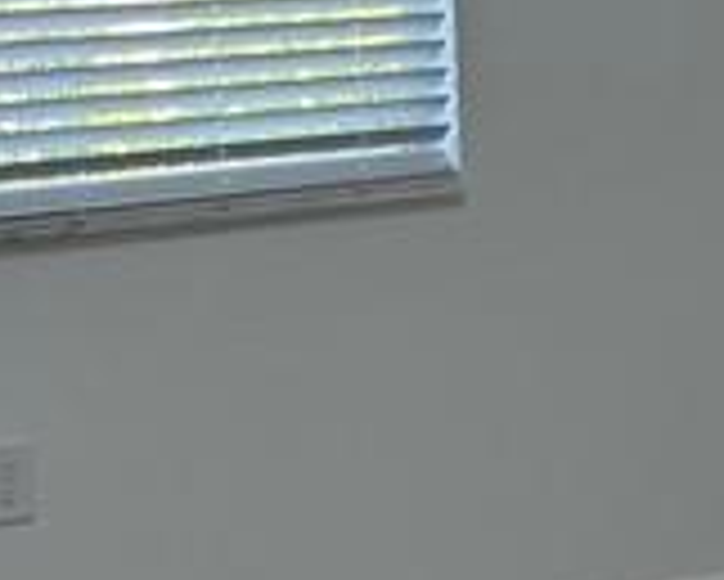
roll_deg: +1.8
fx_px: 3195
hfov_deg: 12.7
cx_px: 769
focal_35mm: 149
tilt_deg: -4.9
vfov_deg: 10.3
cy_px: 63
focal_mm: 6.76
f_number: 1.78
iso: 100
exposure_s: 1/224
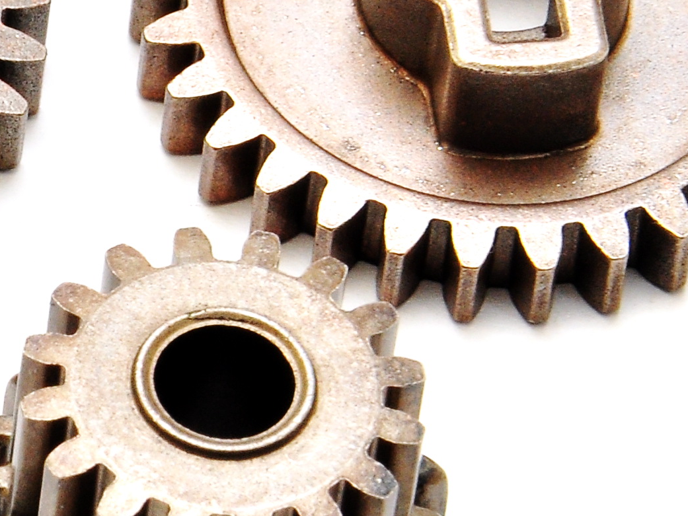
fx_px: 15921
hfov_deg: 2.5
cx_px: -330
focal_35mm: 801
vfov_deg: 1.9
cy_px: 174
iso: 400
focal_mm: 135
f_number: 22
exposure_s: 1/60
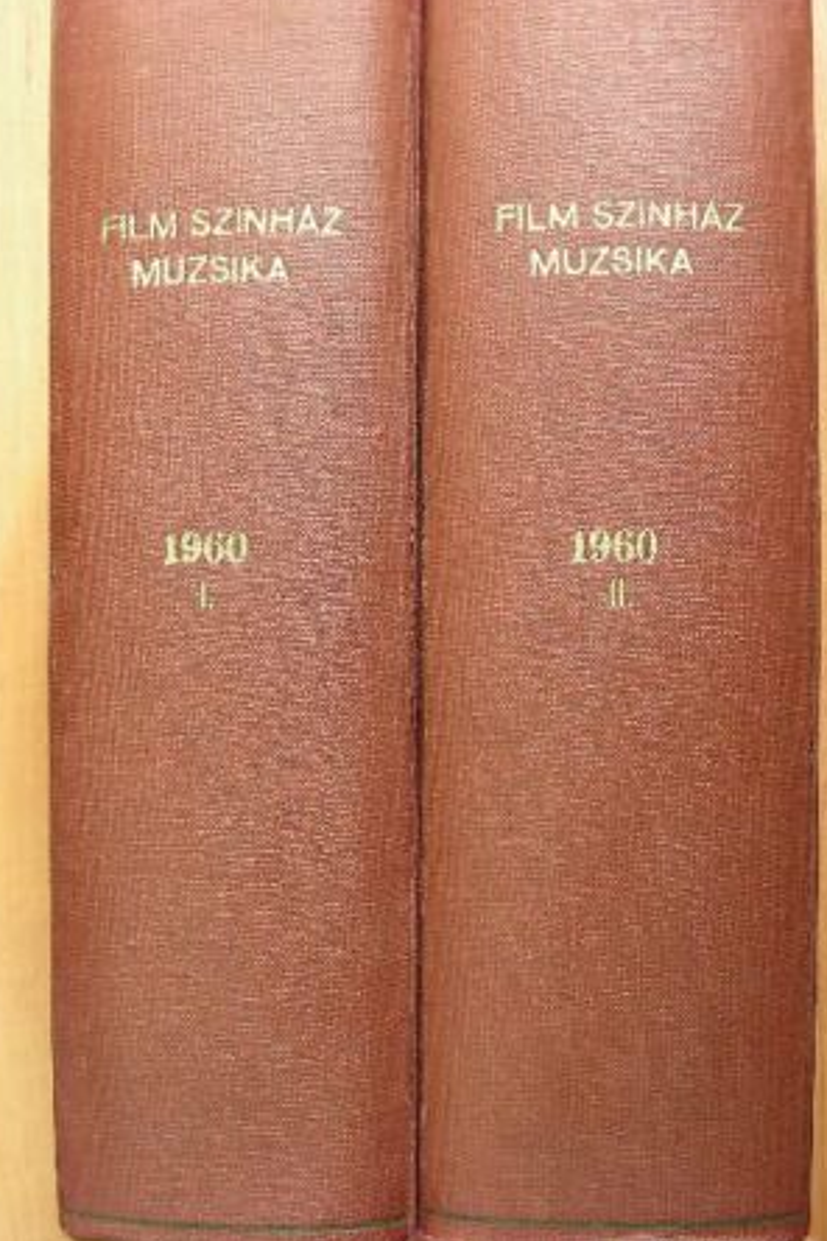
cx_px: 433
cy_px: 616
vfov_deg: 38.9
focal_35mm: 51
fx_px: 1757
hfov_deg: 26.5
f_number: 3.5
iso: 100
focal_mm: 8
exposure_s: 1/6.3
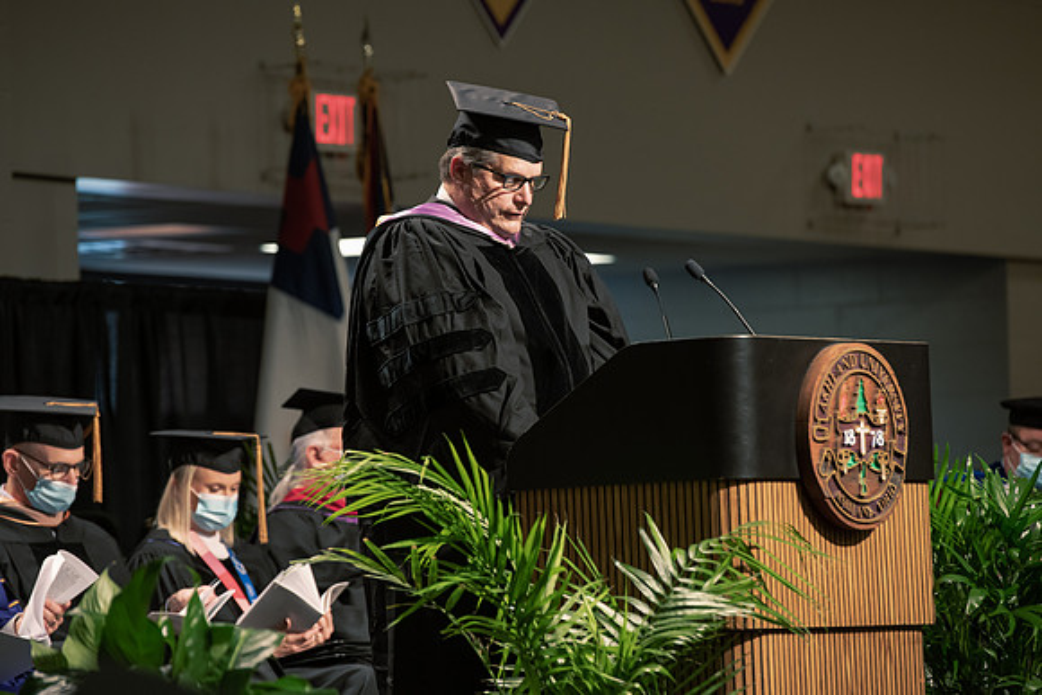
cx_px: 521
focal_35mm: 195
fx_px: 5645
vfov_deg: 7.0
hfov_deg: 10.5
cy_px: 348
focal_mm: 195
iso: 1250
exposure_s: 1/200
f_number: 4.5
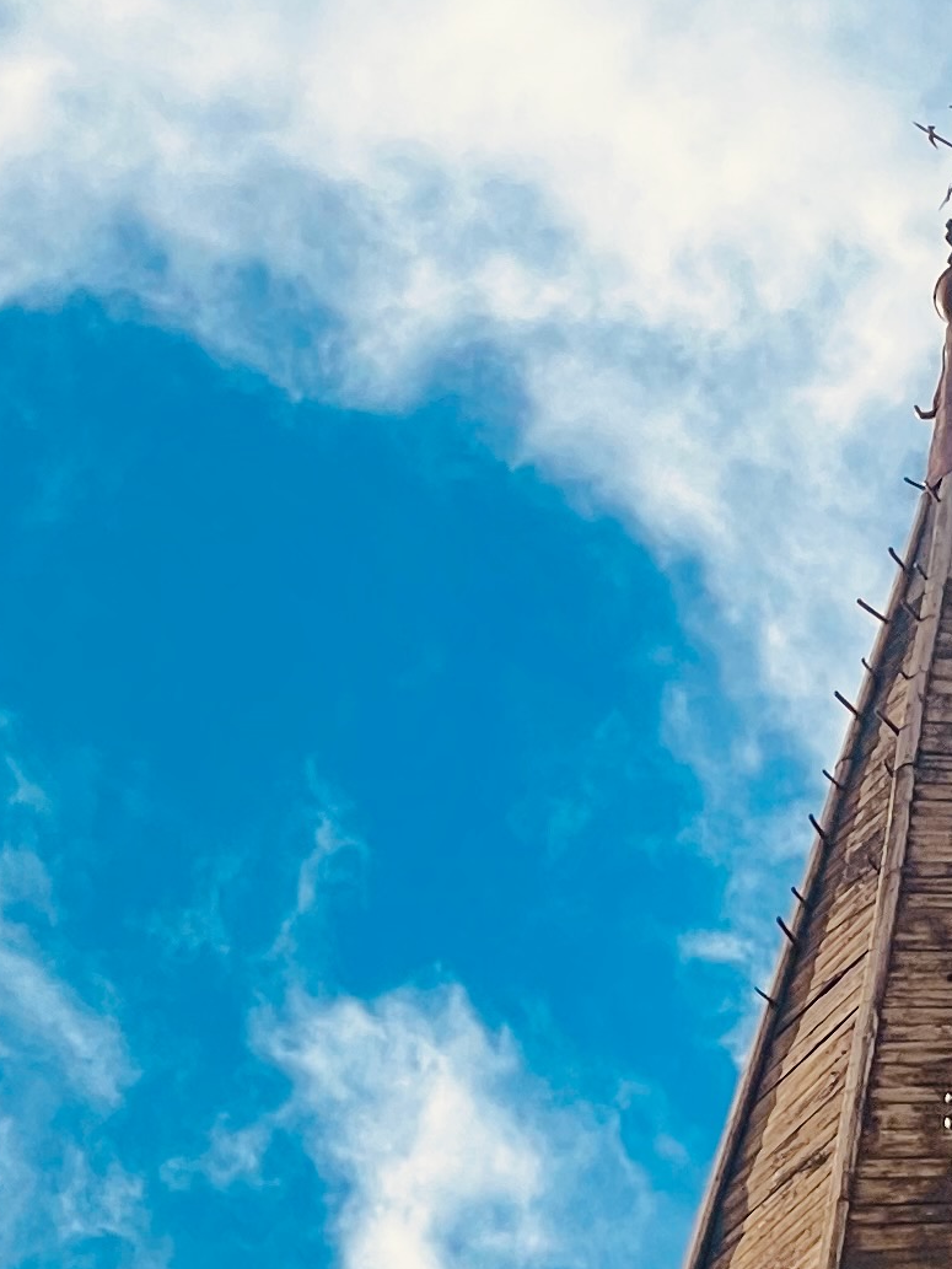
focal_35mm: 203
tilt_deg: +54.7
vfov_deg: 9.3
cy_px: 2274
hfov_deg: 7.3
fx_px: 7442
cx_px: 977
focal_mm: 6
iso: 25
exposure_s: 1/1996
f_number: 2
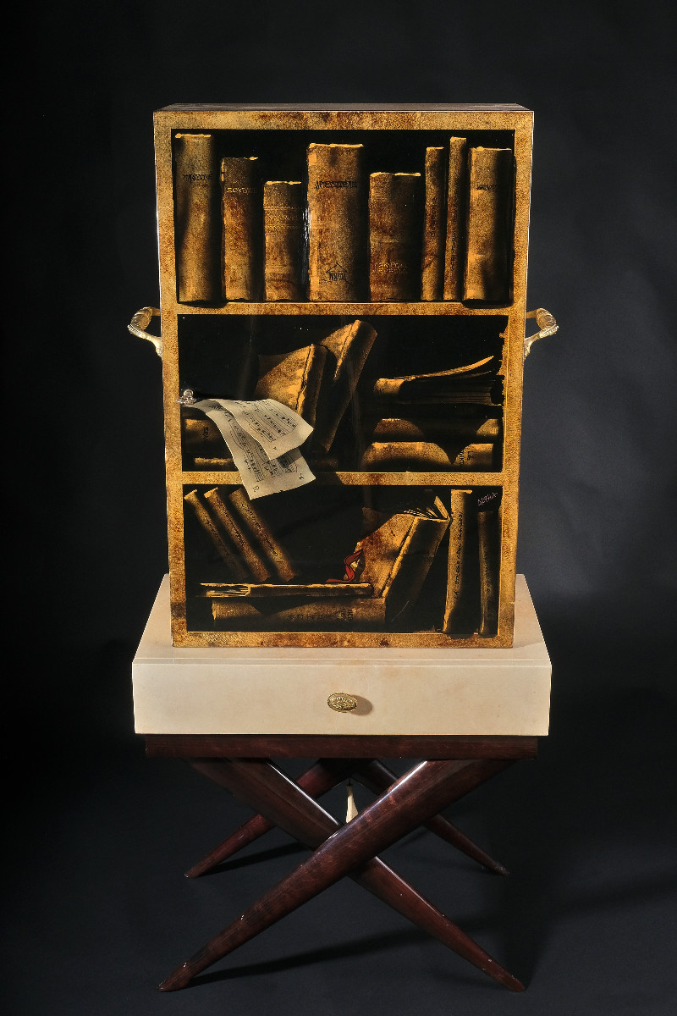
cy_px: 508
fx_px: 1297
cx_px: 338
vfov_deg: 42.7
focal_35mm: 46
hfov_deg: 29.2
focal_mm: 30.8
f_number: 18
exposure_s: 1/250
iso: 800
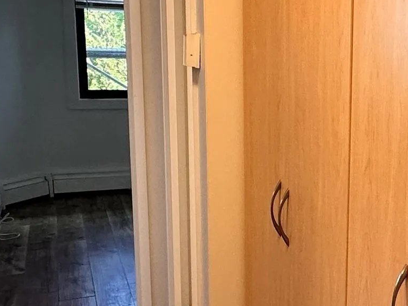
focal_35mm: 56
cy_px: 168
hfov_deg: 31.5
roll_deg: -2.0
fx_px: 660
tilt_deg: -10.2
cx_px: 418
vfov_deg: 26.1
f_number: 2.2
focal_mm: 2.22
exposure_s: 1/120
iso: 200
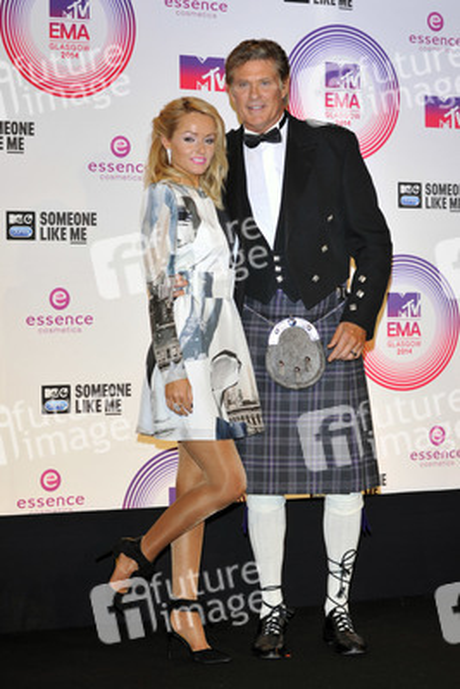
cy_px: 344
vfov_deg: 25.4
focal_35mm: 80
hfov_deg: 17.1
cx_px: 230
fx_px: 1532
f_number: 7.1
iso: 800
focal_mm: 80
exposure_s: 1/250
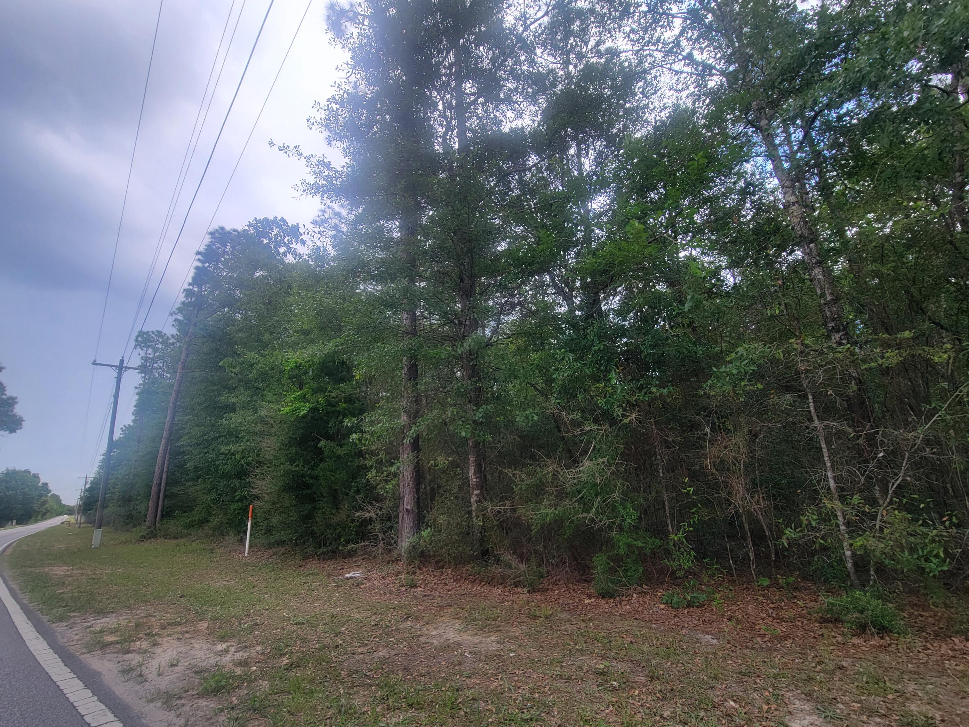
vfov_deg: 85.5
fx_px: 392
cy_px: 390
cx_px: 477
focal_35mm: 14
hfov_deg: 102.1
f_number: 2.2
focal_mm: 2.2
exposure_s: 1/266
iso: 50
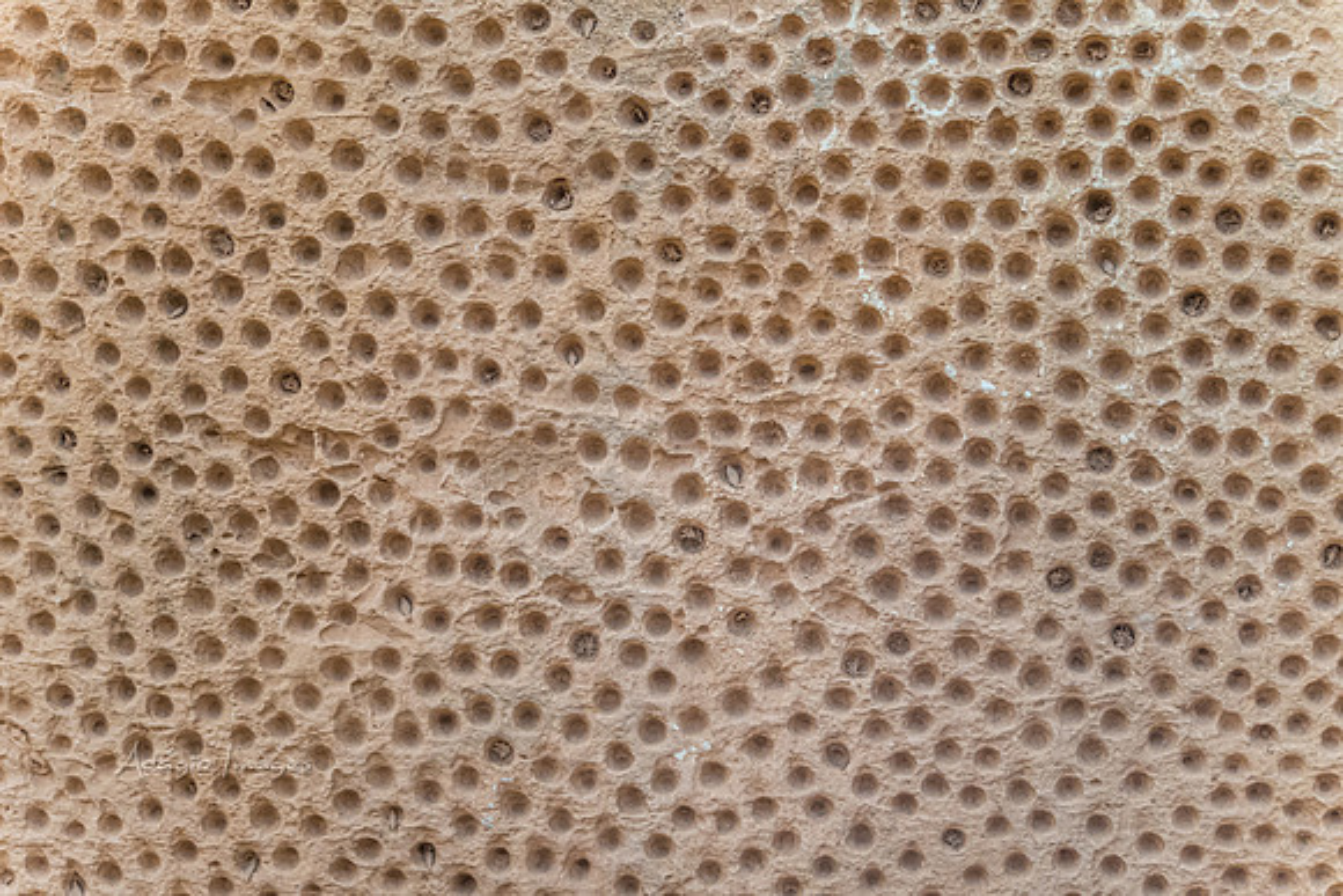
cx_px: 672
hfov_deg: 31.9
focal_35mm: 63
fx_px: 2351
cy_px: 448
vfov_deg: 21.6
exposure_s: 1/80
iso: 800
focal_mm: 42
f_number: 5
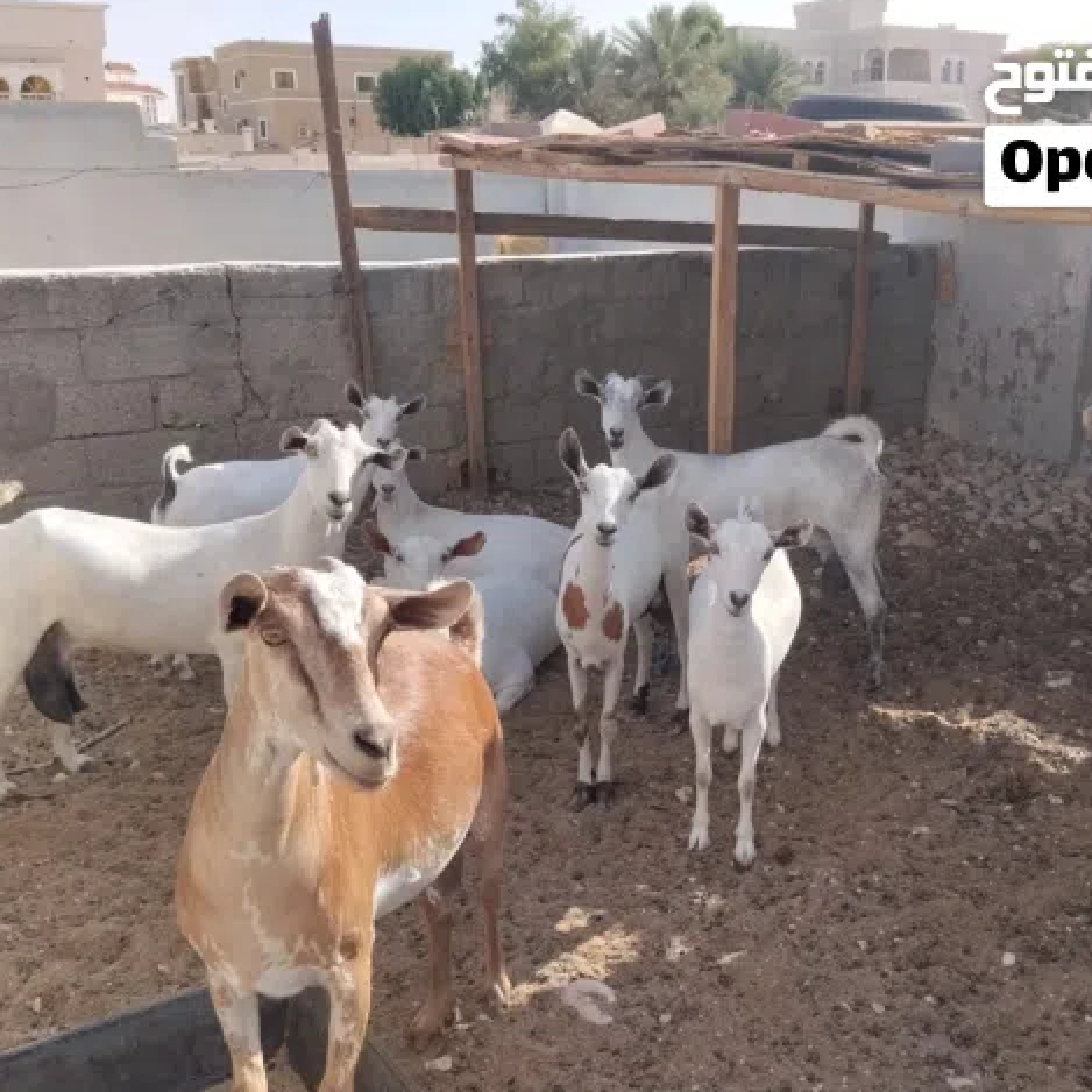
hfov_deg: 47.0
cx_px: 633
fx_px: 1249
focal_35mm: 35
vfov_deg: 47.2
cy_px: 543
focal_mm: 4.22
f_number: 1.8
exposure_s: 1/1089
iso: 50
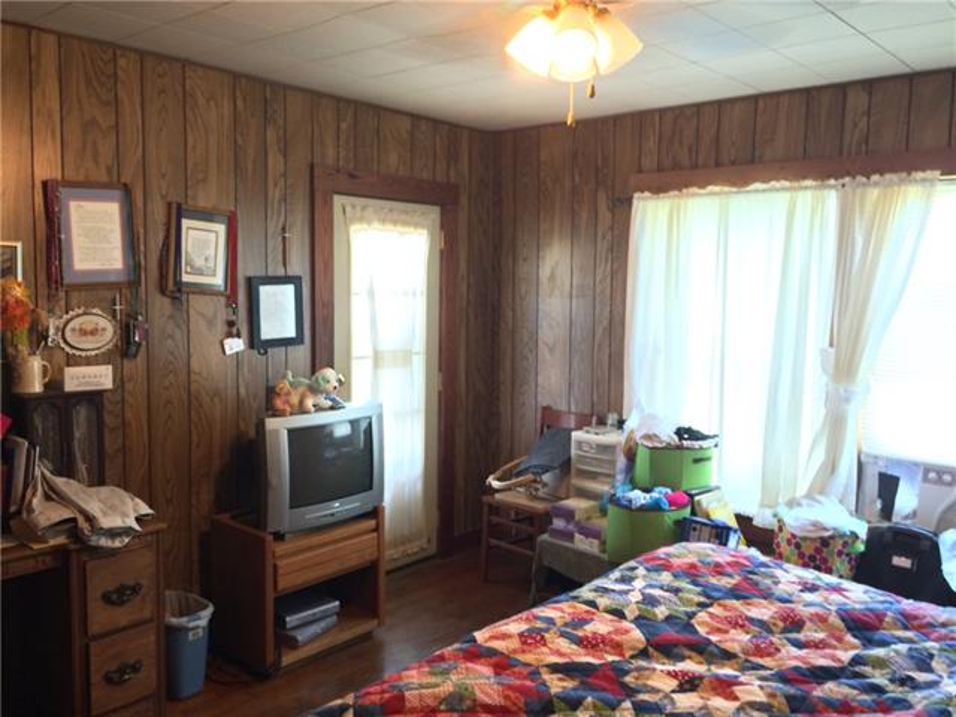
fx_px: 801
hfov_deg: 61.7
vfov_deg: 48.2
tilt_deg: -7.1
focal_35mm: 29
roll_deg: +0.2
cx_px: 478
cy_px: 358
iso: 200
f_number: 2.2
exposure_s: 1/30
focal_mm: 4.15
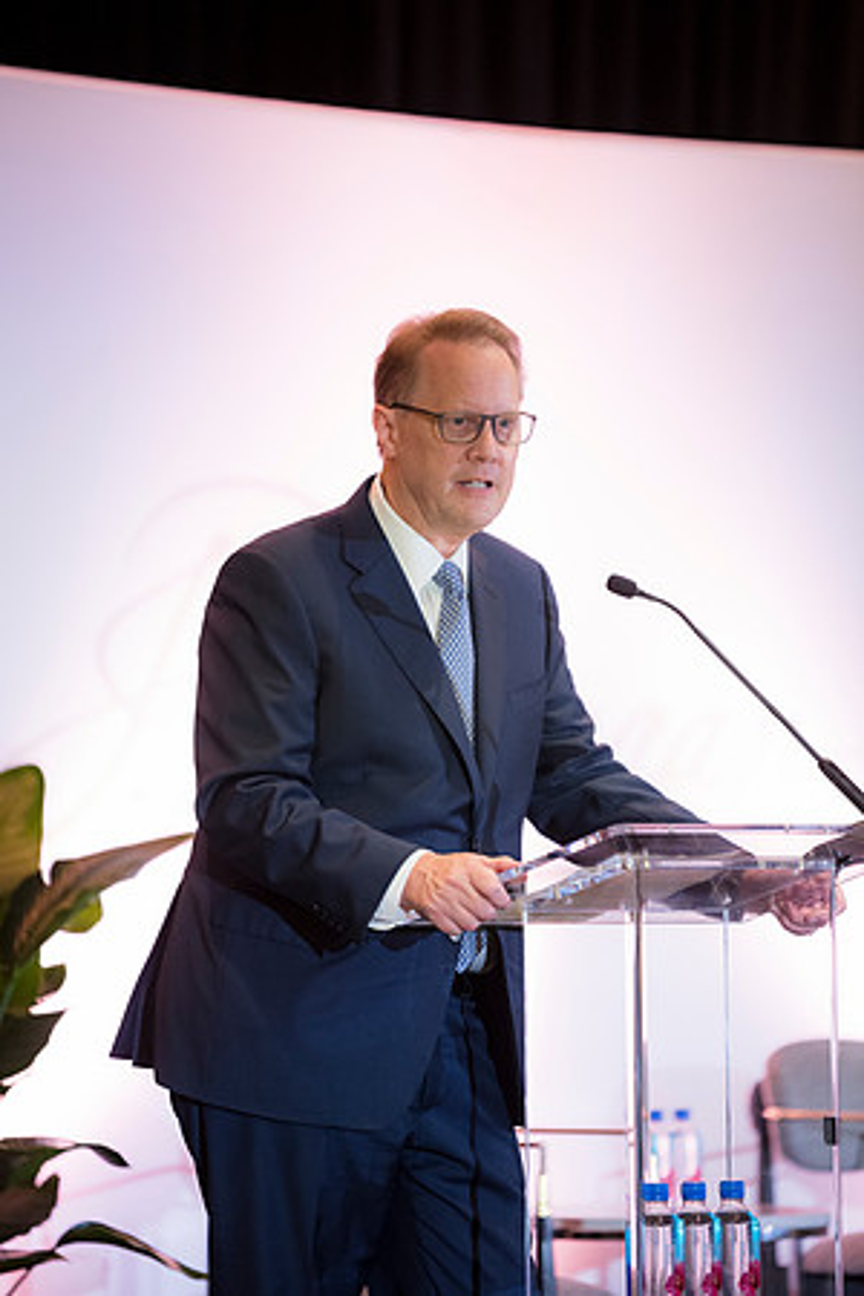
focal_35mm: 200
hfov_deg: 6.9
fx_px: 7199
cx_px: 432
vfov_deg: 10.3
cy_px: 648
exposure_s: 1/125
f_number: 2.8
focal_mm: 200
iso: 1800
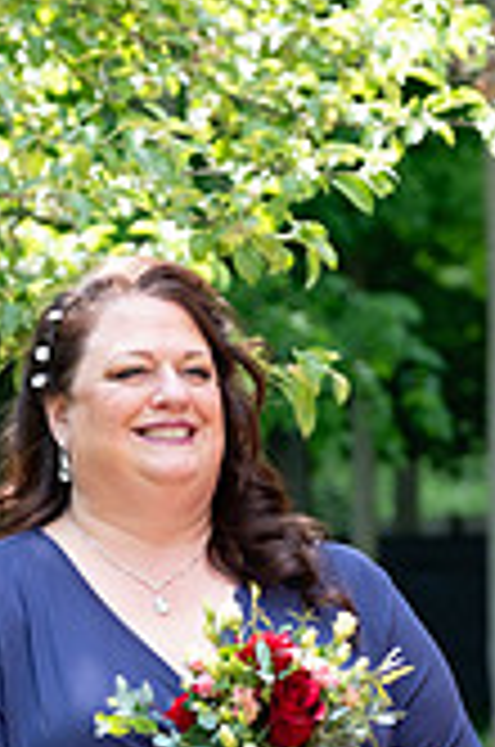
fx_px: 5571
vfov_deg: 7.7
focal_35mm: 269
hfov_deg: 5.1
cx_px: 166
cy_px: 562
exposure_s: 1/200
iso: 250
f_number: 3.6
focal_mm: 66
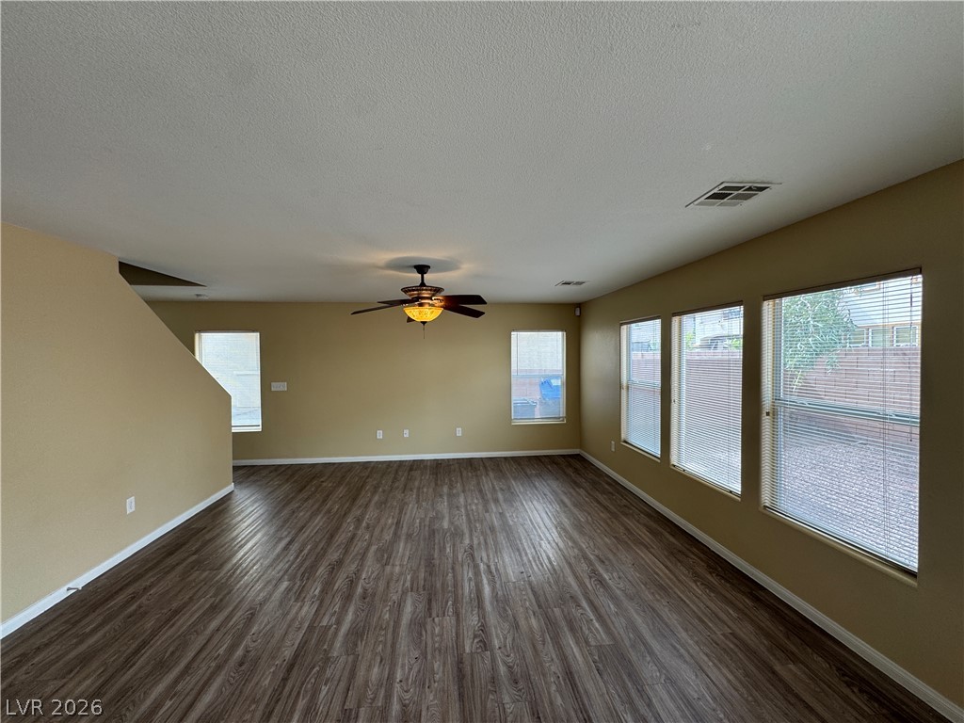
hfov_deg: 102.1
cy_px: 362
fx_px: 390
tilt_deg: -1.5
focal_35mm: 14
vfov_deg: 85.7
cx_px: 482
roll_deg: +0.6
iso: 50
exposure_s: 1/99
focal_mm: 2.22
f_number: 2.2
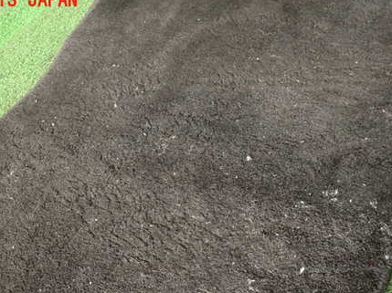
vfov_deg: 40.2
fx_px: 396
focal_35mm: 35
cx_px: 185
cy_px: 194
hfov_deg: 52.6
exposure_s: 1/40
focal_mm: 4.5
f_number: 2
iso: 200
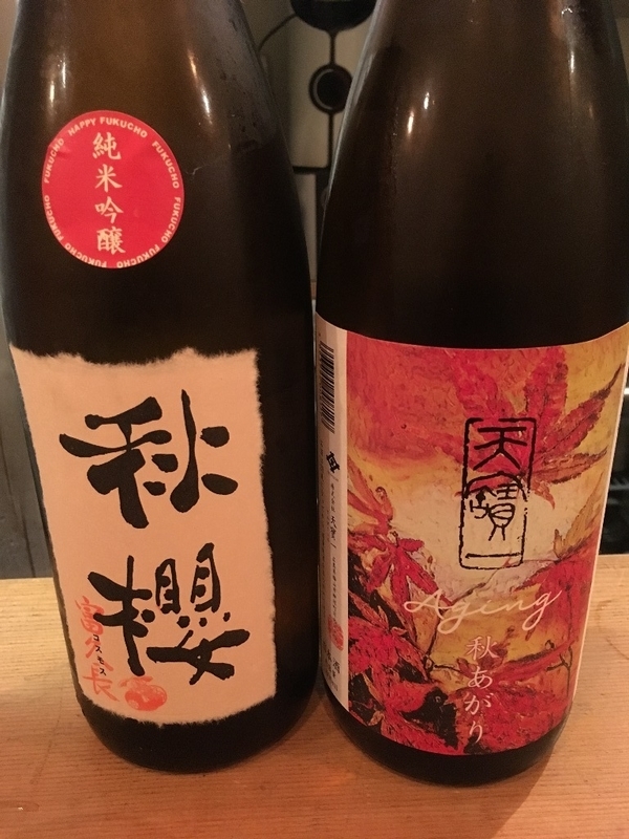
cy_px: 420
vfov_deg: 61.7
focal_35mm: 29
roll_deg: +0.6
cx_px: 314
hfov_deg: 48.2
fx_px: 703
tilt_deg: -22.7
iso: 500
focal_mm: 4.15
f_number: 2.2
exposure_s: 1/15
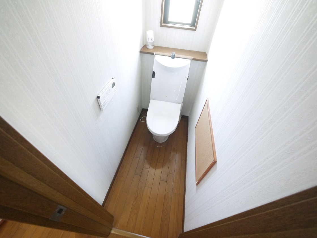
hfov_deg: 102.1
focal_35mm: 14
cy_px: 119
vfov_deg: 85.7
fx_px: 128
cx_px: 158
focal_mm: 7
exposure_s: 1/30
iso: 1600
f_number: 4
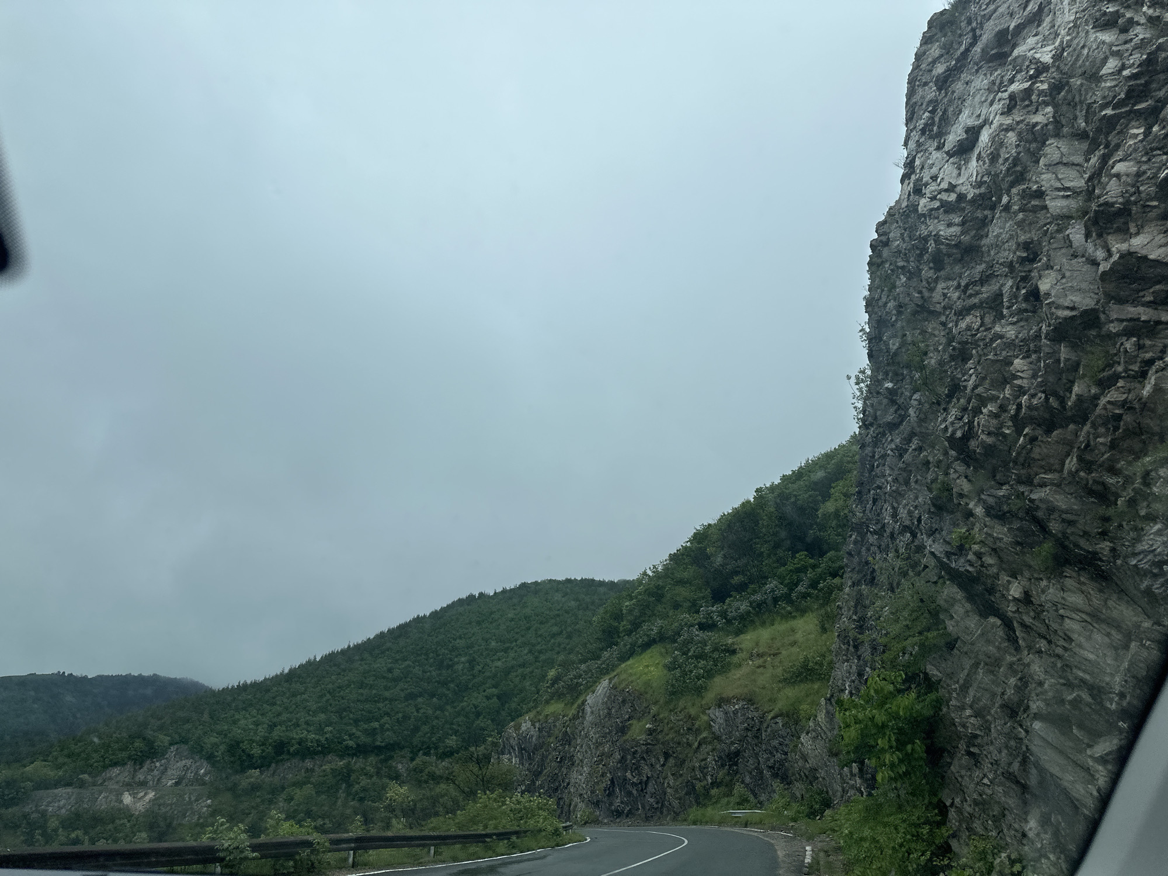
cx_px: 584
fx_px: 810
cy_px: 438
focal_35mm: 24
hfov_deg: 71.6
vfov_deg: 56.8
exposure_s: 1/1812
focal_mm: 6.86
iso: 80
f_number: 1.78
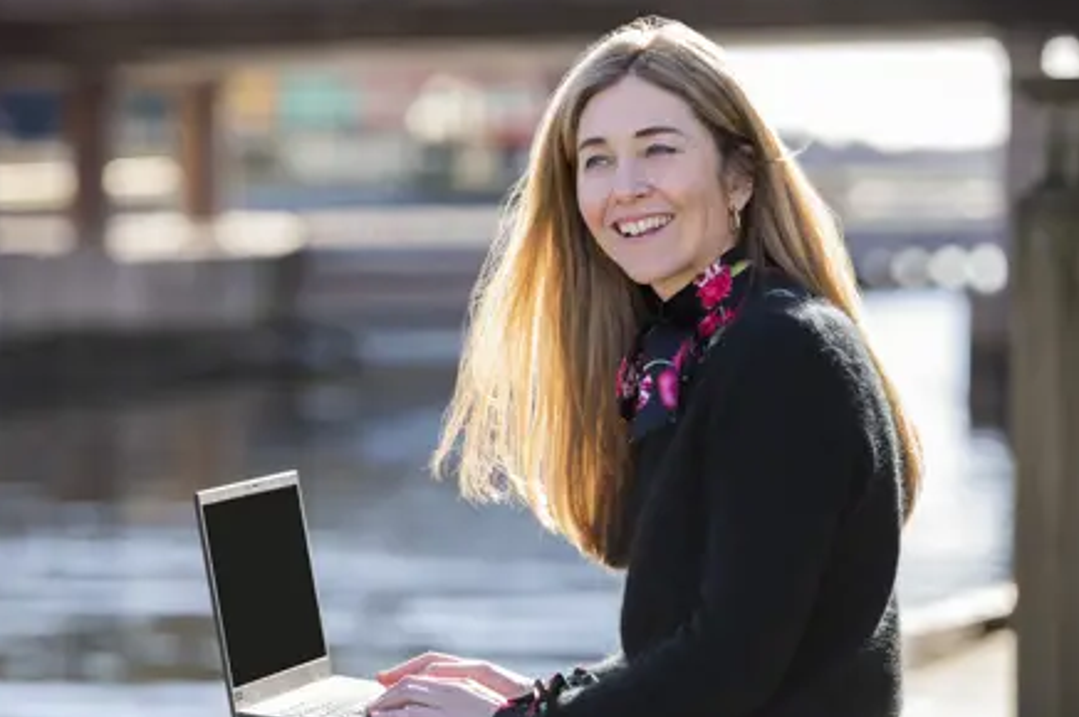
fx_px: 5391
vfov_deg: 7.6
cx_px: 474
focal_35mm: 180
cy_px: 320
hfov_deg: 11.4
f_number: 3.2
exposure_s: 1/400
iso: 200
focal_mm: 135
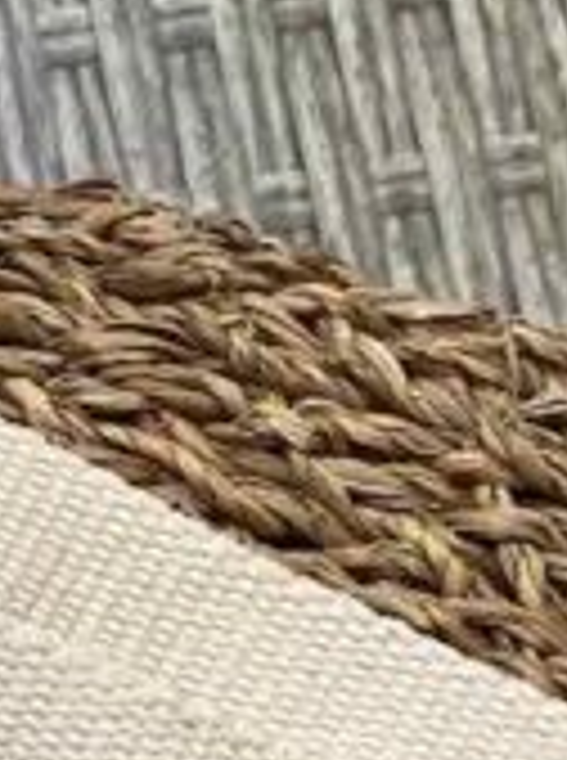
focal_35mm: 316
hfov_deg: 4.7
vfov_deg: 6.1
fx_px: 6928
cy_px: 1475
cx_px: 108
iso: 20
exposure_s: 1/239
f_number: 2
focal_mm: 6
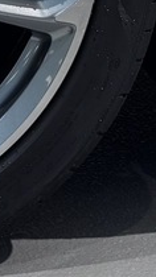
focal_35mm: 178
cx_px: -91
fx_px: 1310
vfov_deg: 11.5
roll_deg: -0.2
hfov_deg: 6.7
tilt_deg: -4.7
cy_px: -175
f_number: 1.78
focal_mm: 6.76
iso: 50
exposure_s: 1/129
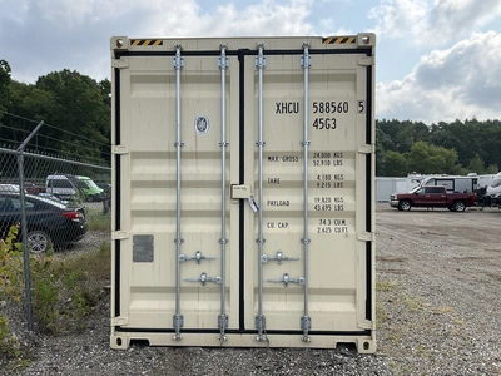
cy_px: 188
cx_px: 250
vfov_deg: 48.2
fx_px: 420
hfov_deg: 61.7
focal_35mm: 29
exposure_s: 1/1412
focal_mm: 3
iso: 25
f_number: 1.8
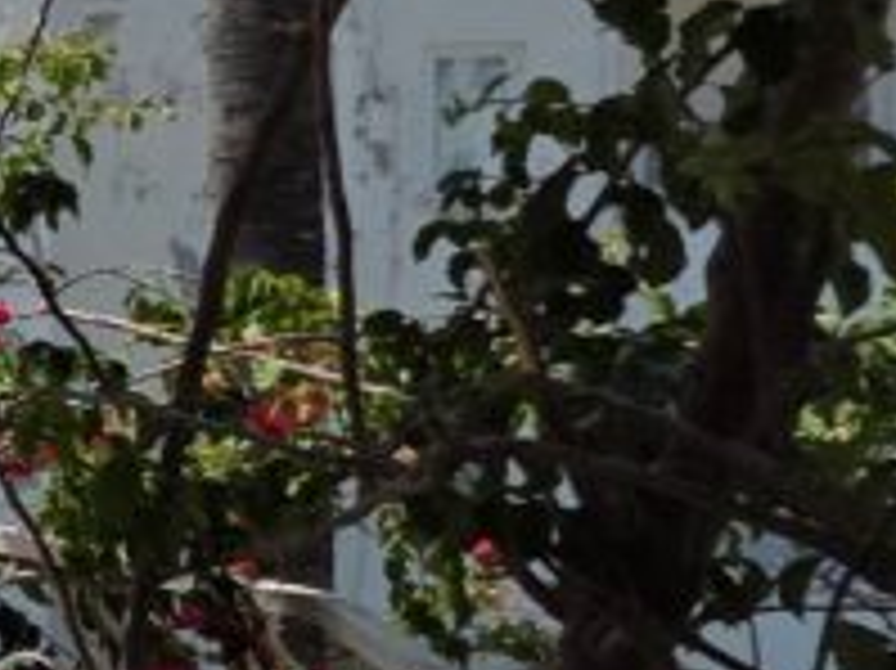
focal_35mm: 67
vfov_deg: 21.7
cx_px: -1382
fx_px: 1733
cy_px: 157
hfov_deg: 14.2
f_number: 1.9
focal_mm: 2.2
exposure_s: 1/2921
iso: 40
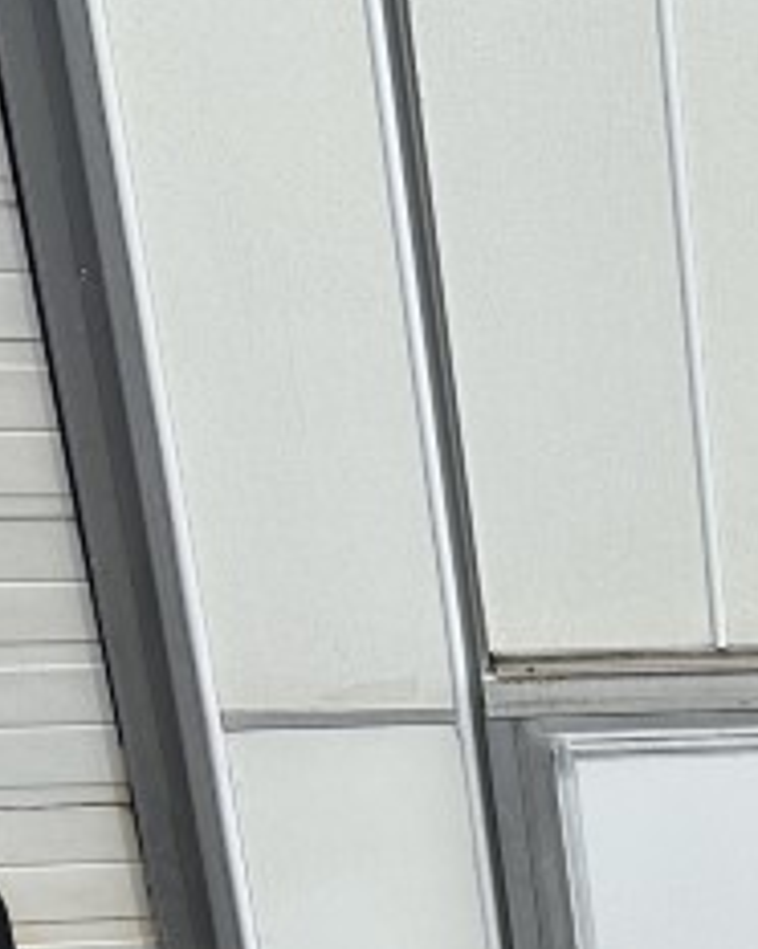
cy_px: 1466
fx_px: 2892
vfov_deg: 16.8
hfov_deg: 12.5
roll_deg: -4.7
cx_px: 1679
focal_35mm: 103
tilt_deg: -28.1
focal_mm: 6.86
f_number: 1.78
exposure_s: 1/4348
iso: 80
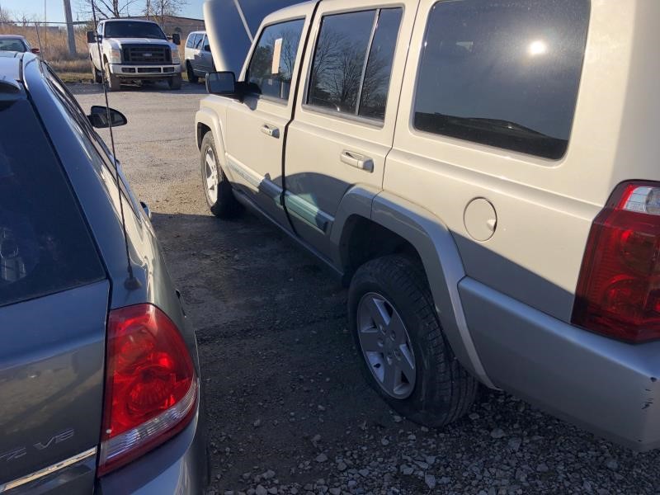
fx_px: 534
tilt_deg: -20.9
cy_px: 248
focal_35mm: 28
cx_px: 330
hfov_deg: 63.4
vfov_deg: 49.7
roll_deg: -0.2
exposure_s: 1/1779
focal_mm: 3.99
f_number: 1.8
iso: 20
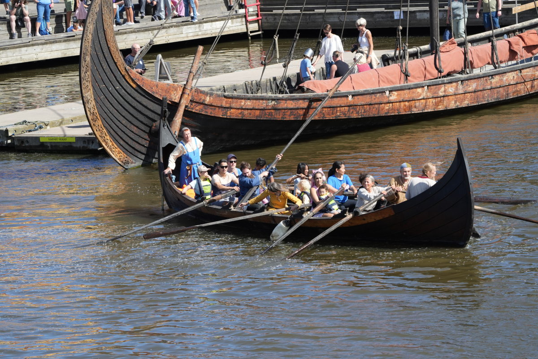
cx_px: 269
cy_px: 180
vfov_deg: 6.1
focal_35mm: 227
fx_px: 3392
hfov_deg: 9.1
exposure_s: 1/250
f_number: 13
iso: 400
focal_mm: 227
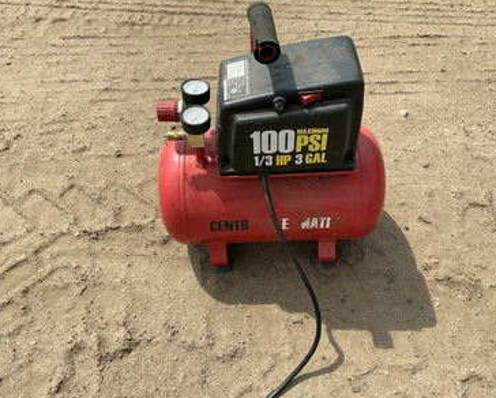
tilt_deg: -53.8
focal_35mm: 30
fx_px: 441
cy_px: 198
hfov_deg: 58.7
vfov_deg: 48.6
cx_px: 253
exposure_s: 1/1577
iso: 25
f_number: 1.8
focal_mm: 3
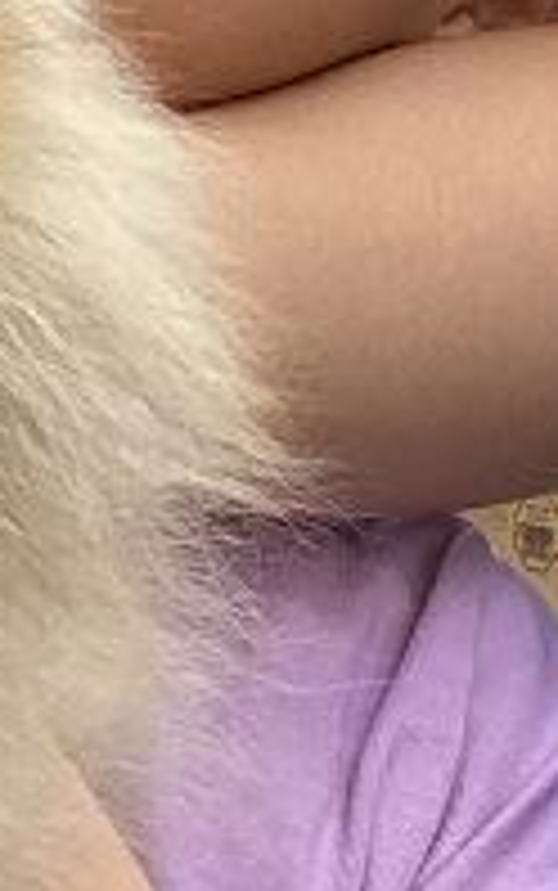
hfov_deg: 9.5
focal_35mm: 133
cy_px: 536
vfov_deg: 15.7
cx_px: -338
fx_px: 3231
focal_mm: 3.3
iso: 160
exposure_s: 1/60
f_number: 2.4
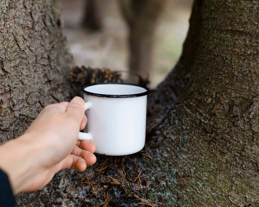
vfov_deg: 29.1
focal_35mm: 52
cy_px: 104
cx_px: 118
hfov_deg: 36.0
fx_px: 399
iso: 200
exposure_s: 1/125
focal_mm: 30
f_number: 2.5
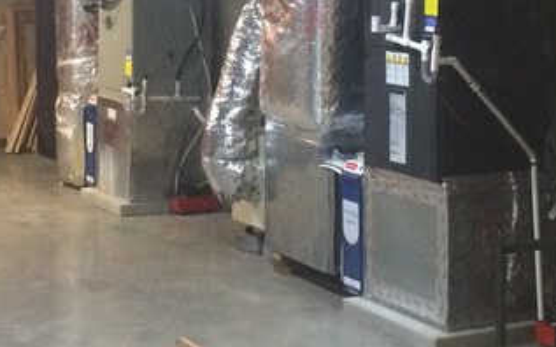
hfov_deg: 22.3
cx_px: 302
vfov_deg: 13.7
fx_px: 1409
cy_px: -44
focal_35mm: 93
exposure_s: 1/30
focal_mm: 4.15
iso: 250
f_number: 2.2
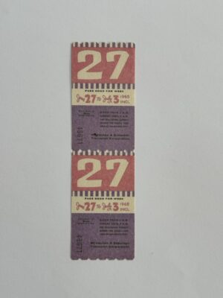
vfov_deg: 39.7
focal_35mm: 48
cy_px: 149
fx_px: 412
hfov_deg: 30.3
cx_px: 112
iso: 80
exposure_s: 1/50
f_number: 1.78
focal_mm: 6.76
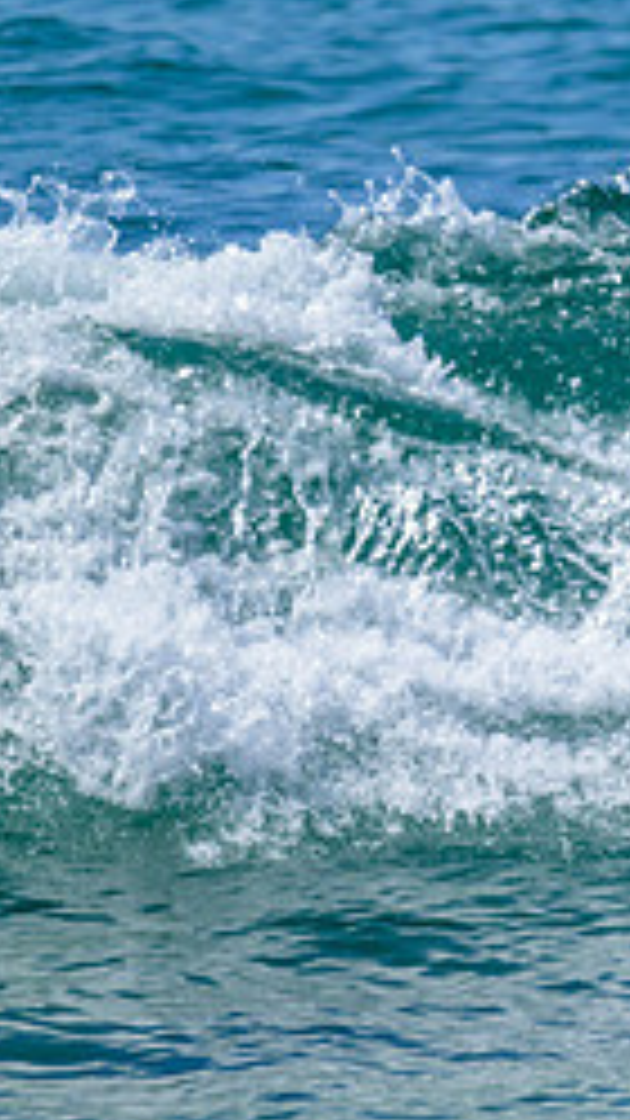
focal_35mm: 2734
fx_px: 81222
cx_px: 1264
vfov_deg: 0.8
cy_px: 439
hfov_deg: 0.4
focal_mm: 1120
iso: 640
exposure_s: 1/2000
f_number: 9
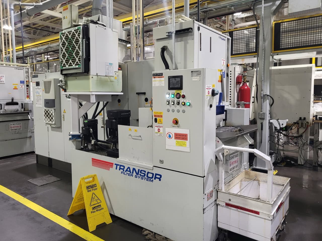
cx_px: 161
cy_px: 120
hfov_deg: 67.3
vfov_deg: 53.1
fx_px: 242
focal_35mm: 26
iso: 200
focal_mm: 5.4
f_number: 1.8
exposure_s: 1/40
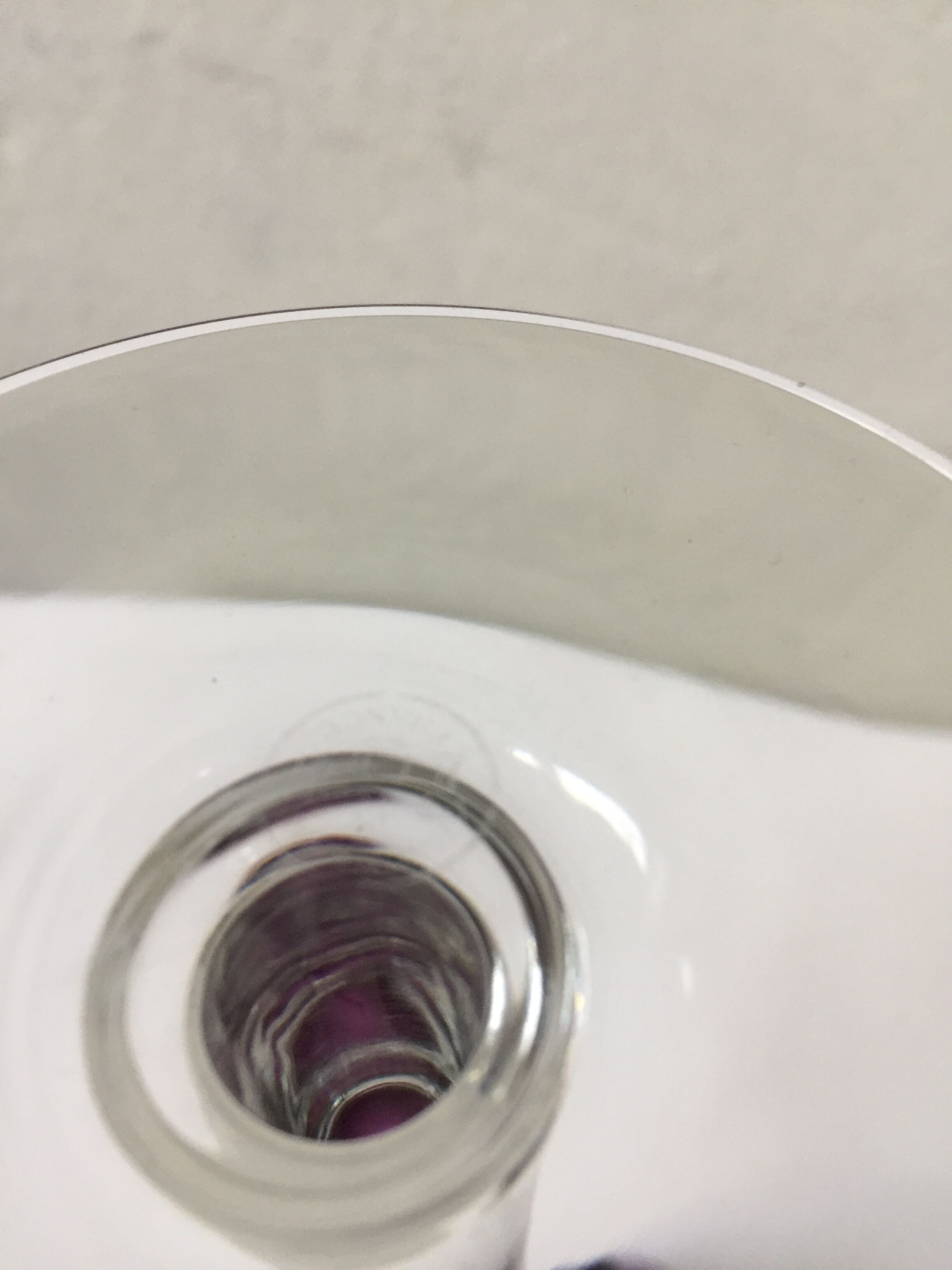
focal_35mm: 29
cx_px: 476
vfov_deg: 61.7
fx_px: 1063
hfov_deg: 48.2
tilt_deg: -48.2
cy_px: 635
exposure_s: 1/33
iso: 125
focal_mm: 4.15
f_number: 2.2
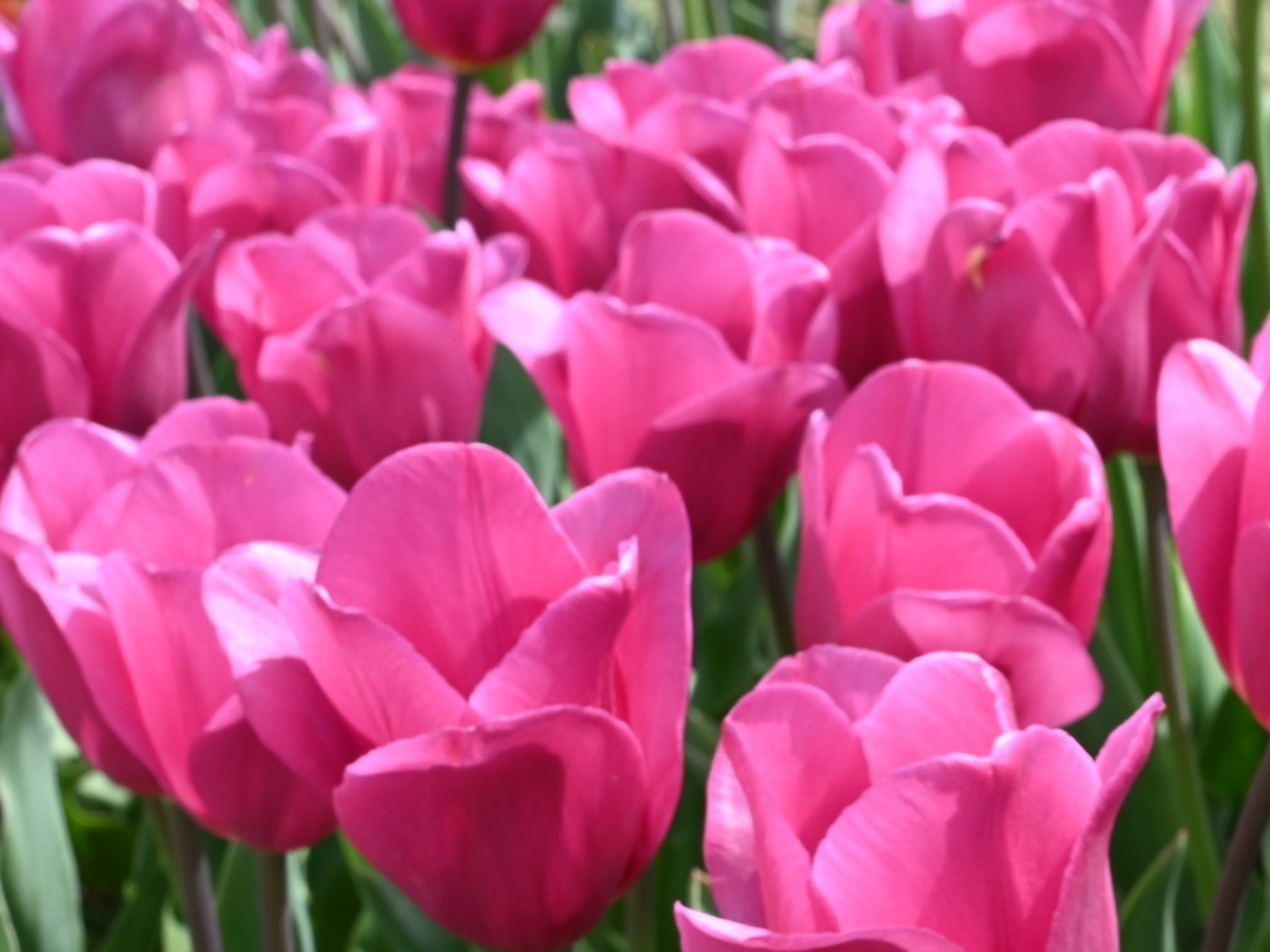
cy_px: 659
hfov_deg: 18.5
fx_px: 3853
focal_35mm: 105
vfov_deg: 14.1
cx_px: 1043
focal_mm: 57
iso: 180
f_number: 16
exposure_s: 1/60
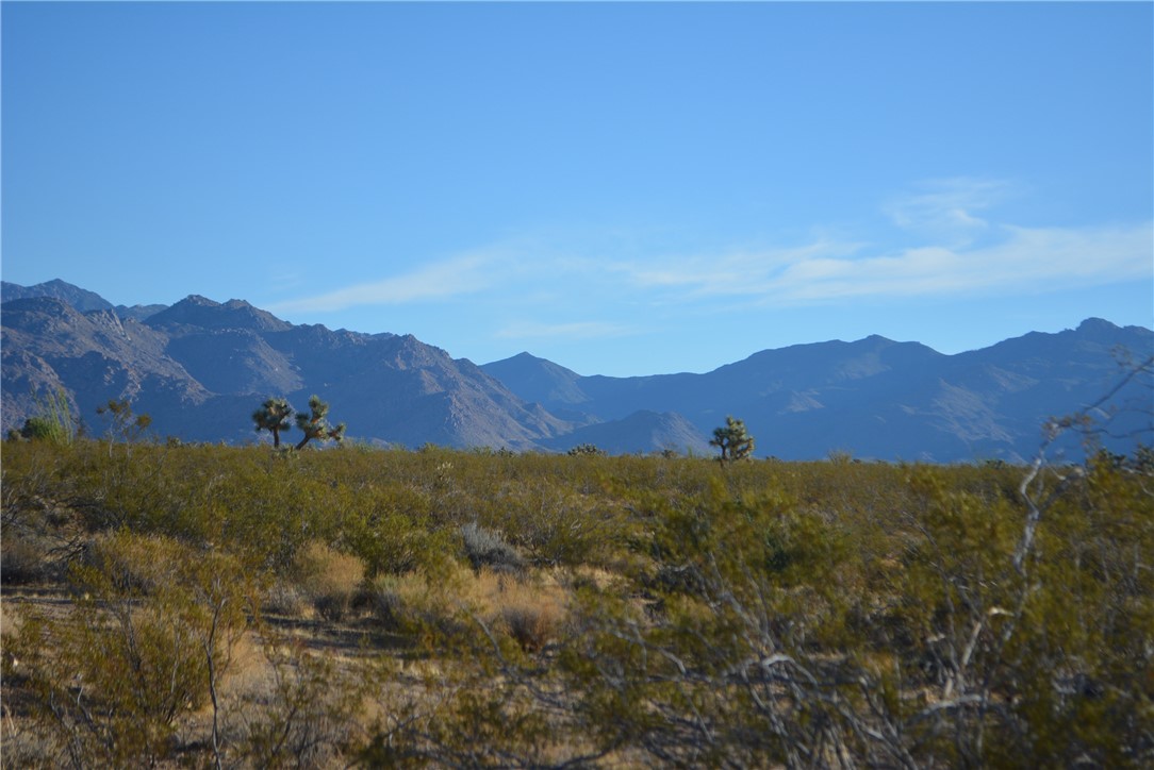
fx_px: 2646
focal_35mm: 82
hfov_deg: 24.6
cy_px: 385
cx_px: 577
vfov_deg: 16.6
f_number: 6.3
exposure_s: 1/1600
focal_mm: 55
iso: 400
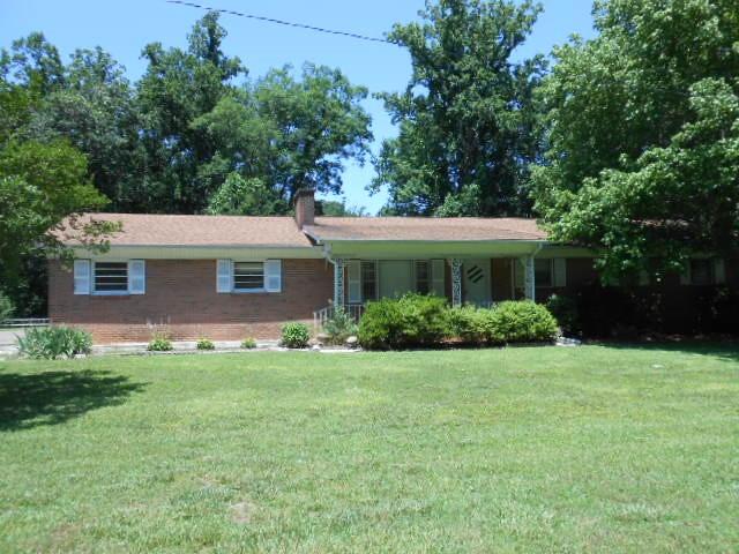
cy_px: 277
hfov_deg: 67.3
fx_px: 555
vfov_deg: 53.1
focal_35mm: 26
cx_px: 370
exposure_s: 1/400
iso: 80
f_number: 3.5
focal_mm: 4.6
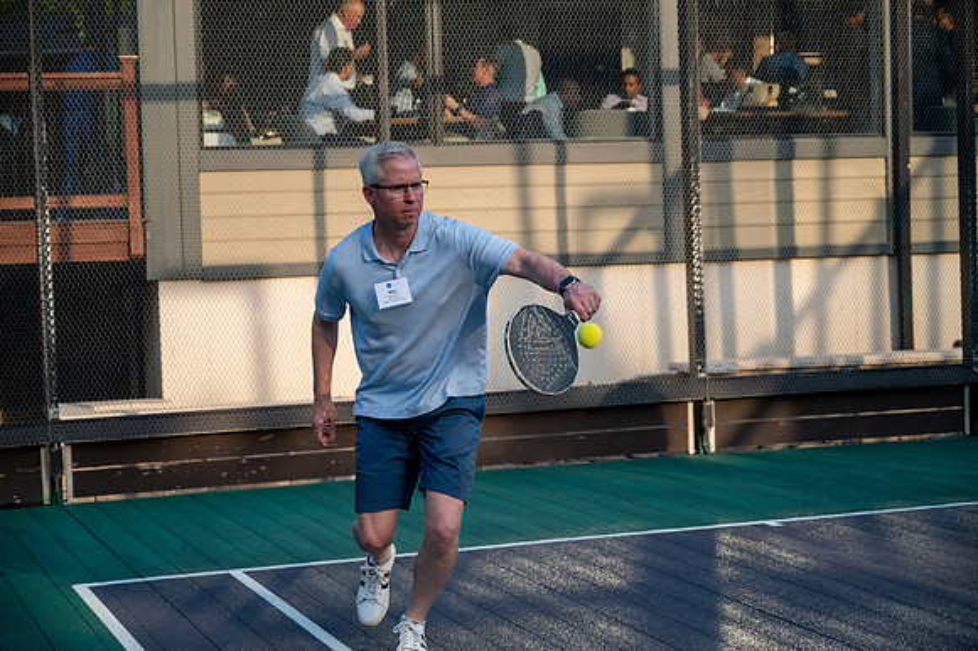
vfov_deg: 19.4
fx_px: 1901
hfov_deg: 28.9
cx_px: 489
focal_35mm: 70
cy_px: 326
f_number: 4
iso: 640
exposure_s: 1/2500
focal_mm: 70
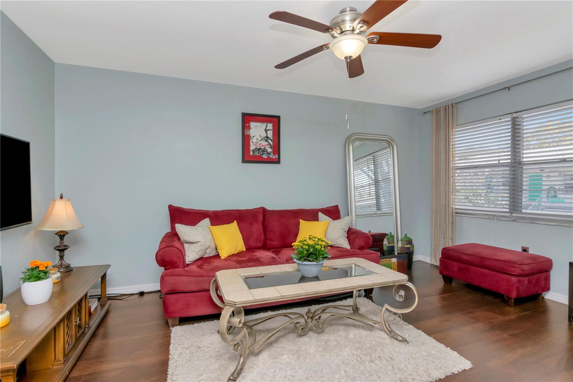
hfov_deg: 95.0
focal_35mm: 16
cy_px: 191
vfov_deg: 72.0
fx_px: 263
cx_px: 286
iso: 500
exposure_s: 1/200
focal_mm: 11
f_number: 8
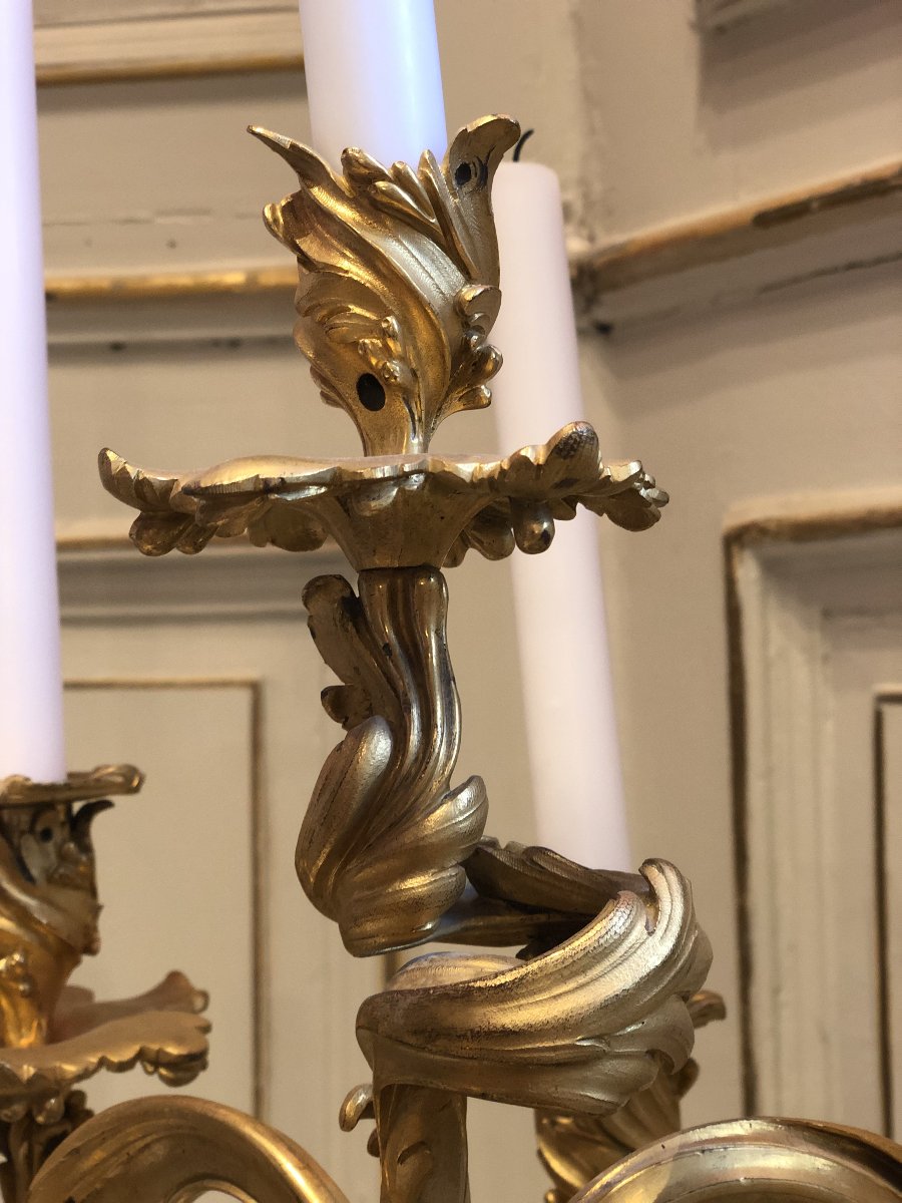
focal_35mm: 52
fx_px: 1807
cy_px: 602
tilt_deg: +2.2
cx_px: 451
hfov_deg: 28.0
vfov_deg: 36.8
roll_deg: +1.3
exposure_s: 1/33
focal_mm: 6
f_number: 2.4
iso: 100
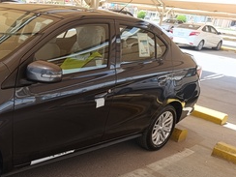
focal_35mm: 43
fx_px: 293
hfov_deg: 40.4
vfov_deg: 33.5
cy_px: 108
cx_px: 21
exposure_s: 1/120
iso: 64
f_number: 1.6
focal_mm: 6.14
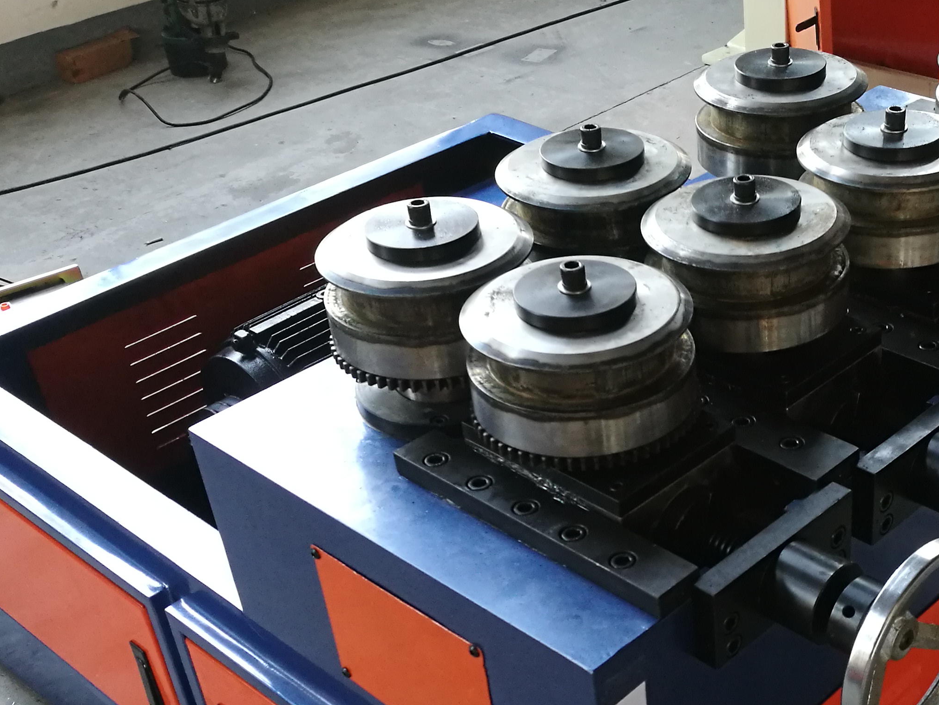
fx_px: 1438
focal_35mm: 53
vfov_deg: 27.2
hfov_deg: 35.2
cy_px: 515
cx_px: 727
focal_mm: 4.5
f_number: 2.2
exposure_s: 1/30
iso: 200
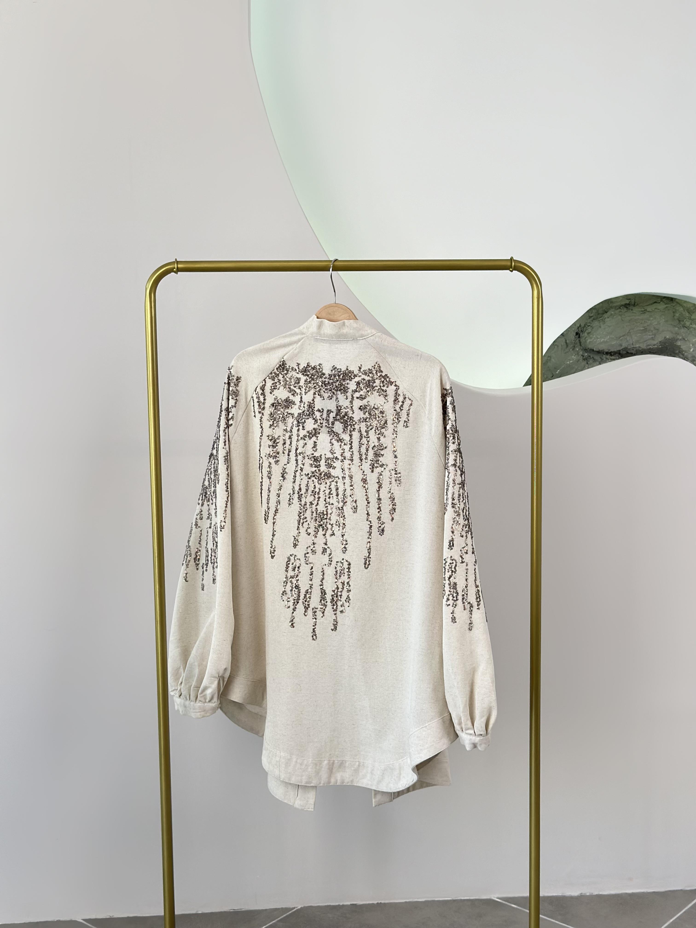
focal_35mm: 48
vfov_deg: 39.7
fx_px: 1287
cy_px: 464
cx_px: 348
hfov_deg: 30.3
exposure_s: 1/393
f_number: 1.78
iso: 80
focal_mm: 6.86
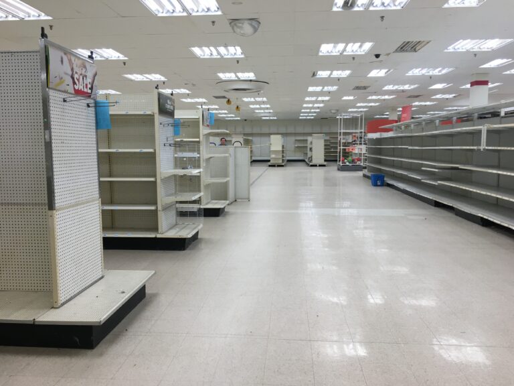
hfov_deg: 61.7
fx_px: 431
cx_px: 257
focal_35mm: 29
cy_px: 193
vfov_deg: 48.2
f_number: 2.2
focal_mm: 4.15
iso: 25
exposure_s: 1/40
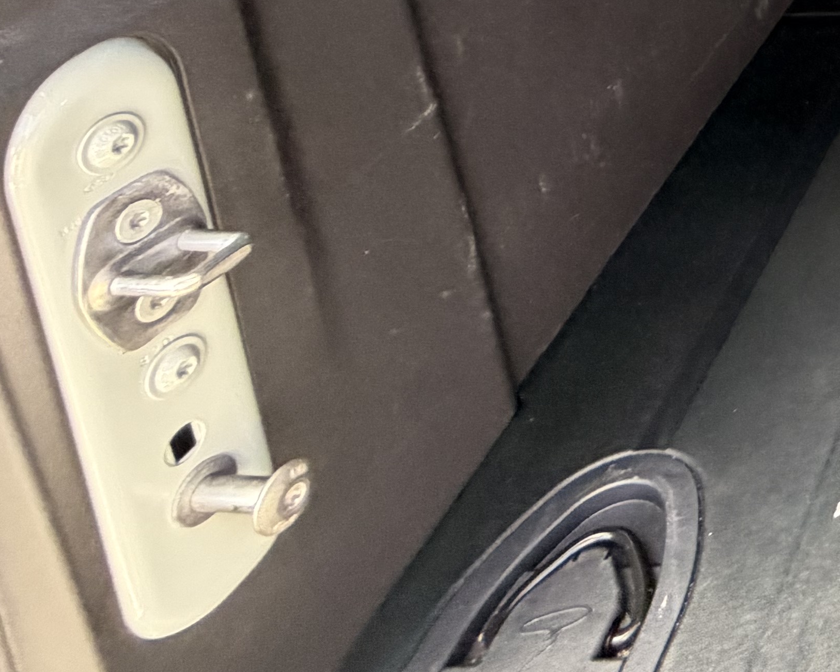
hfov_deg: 24.5
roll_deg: -3.1
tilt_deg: -17.1
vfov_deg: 24.7
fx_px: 1193
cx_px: 1398
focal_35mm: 48
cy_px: -323
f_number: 2.2
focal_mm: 2.22
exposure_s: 1/121
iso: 250
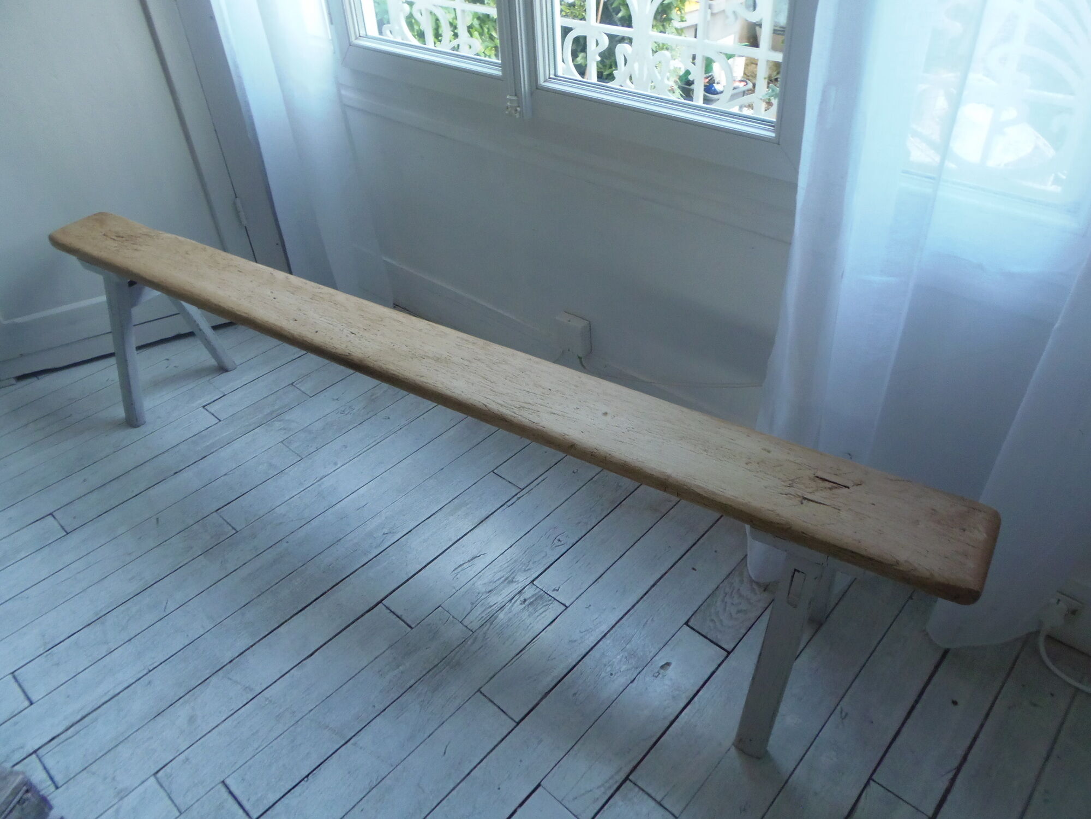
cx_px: 546
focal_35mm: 24
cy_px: 410
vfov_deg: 56.8
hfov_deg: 71.6
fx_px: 756
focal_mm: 4.3
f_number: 2.9
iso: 200
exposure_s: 1/30
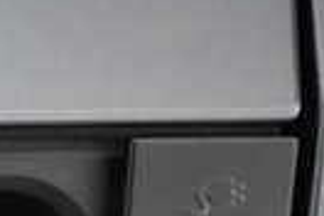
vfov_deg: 10.4
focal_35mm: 116
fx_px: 1044
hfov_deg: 13.8
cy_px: 493
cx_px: -398
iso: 6400
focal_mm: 24
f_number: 2.8
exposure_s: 1/160
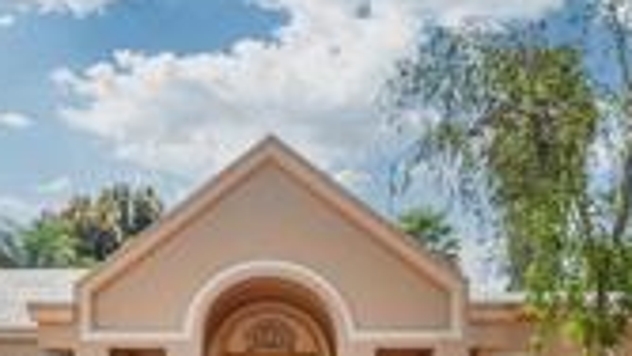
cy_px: 432
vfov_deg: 26.3
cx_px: 250
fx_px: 670
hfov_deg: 50.1
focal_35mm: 40
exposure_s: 1/125
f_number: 13
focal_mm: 16
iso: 200
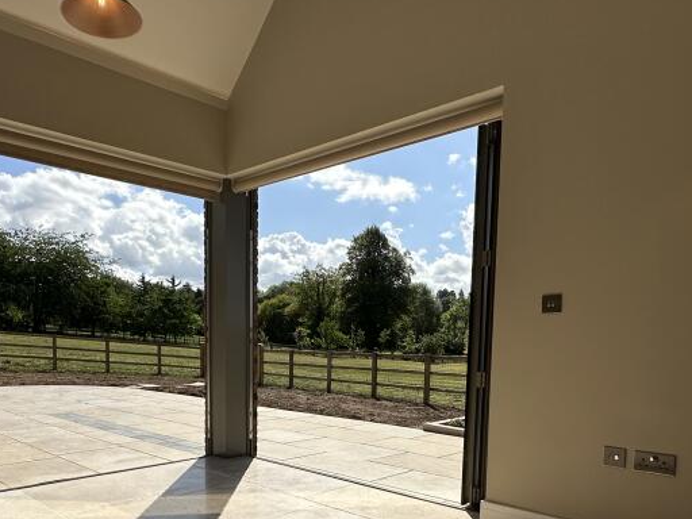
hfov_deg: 63.1
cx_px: 295
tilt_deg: -7.0
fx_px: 560
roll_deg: +0.0
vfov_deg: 47.8
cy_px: 392
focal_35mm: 28
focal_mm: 2.22
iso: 50
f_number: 2.2
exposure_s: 1/5051
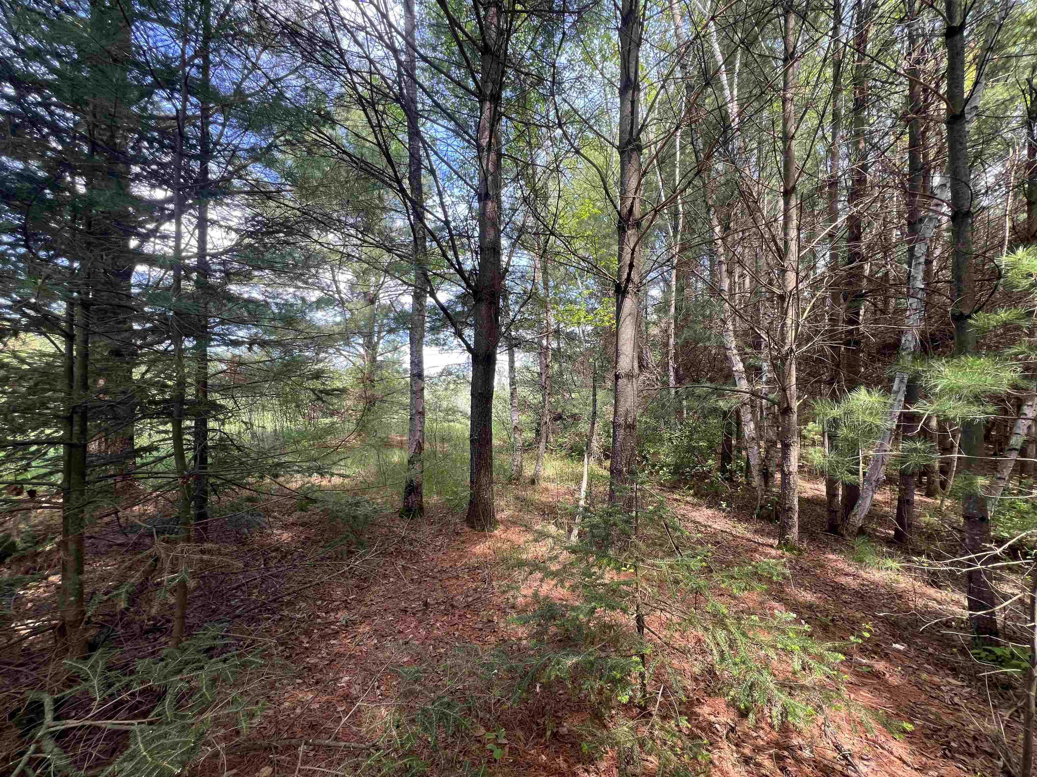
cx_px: 518
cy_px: 388
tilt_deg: +3.2
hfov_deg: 106.2
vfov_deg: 89.9
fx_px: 389
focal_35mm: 13
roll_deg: +0.3
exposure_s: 1/99
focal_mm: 1.57
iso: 50
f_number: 1.8
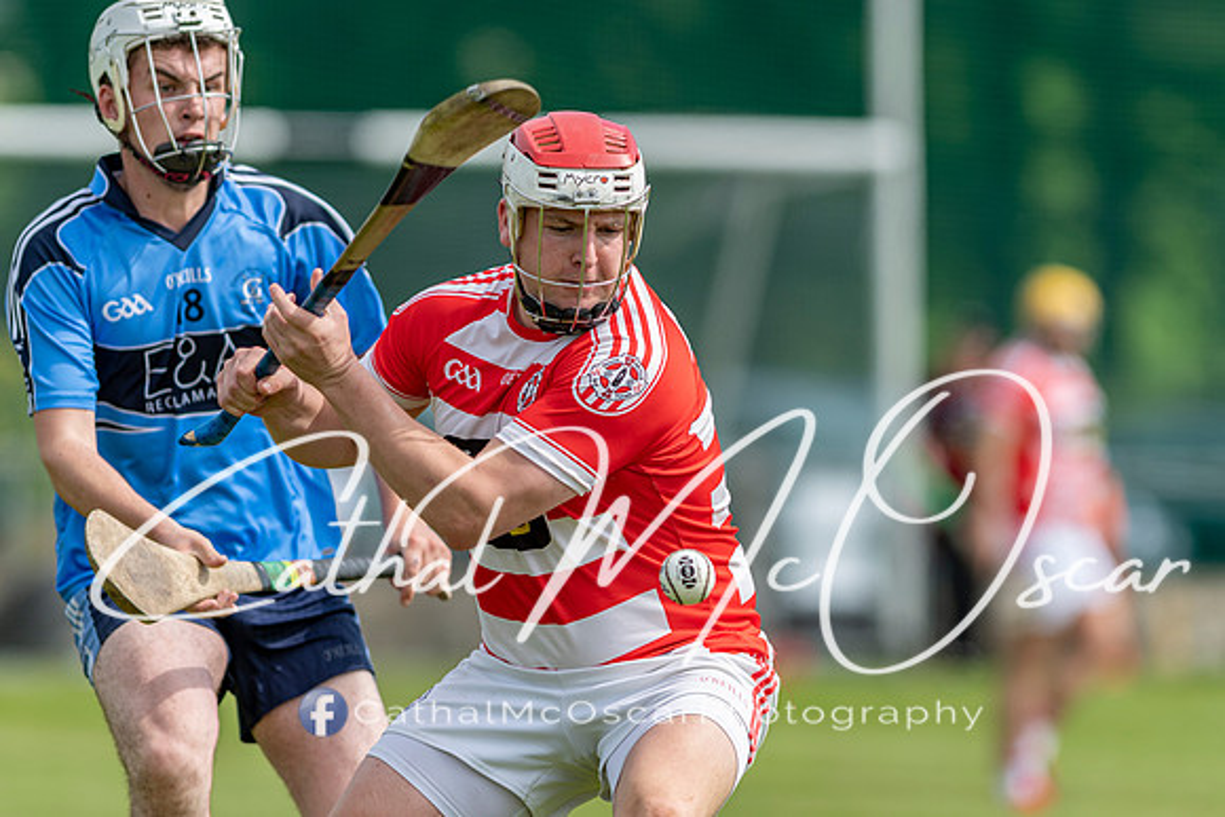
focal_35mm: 461
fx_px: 15694
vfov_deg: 3.0
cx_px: 612
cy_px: 408
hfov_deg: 4.5
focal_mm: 300
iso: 100
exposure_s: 1/1600
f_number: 2.8
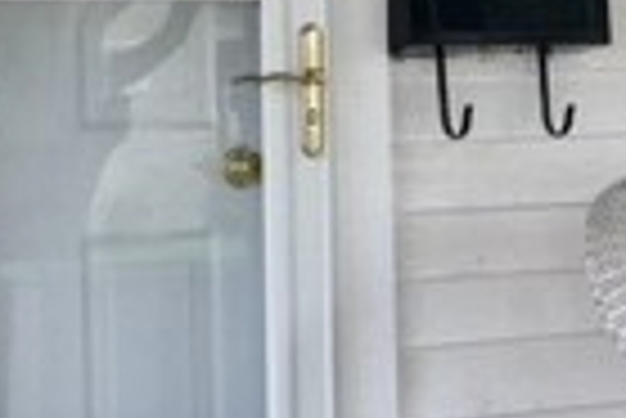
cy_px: 148
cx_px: 621
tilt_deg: +0.2
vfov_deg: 9.9
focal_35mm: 139
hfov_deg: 14.5
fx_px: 2420
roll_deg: +1.5
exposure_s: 1/292
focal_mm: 4.15
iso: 25
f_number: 2.2
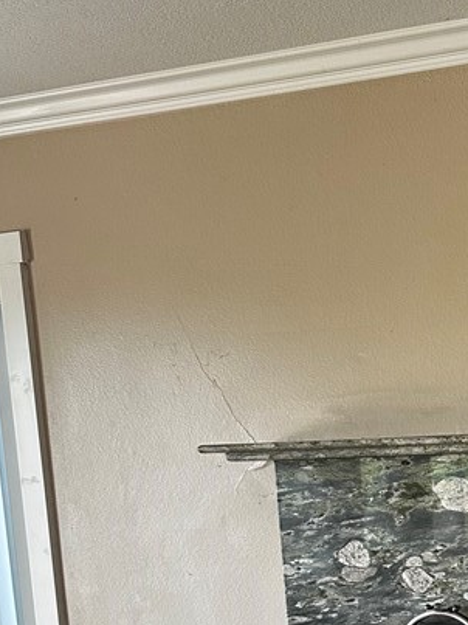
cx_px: 532
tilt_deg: -8.5
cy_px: 617
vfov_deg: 29.7
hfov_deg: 22.5
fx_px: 1100
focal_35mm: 61
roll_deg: +1.5
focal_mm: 6.86
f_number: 1.78
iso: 250
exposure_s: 1/116
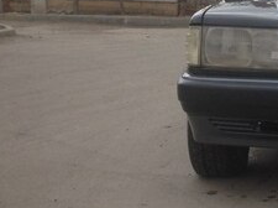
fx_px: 778
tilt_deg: -2.9
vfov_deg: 15.2
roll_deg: -1.9
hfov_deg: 18.3
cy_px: 70
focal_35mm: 97
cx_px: 398
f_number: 2.4
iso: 50
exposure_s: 1/148
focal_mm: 4.12
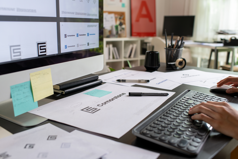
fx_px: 231
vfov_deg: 37.9
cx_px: 119
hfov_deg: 54.4
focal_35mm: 35
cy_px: 80
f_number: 4
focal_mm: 35
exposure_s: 1/50
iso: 200
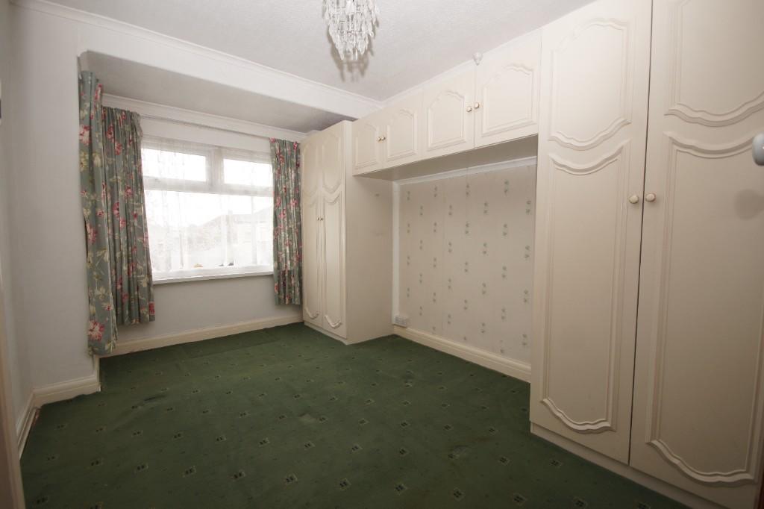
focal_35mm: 15
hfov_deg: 100.4
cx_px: 382
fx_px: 318
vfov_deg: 77.3
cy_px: 254
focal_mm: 10
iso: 200
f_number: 4
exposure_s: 1/60
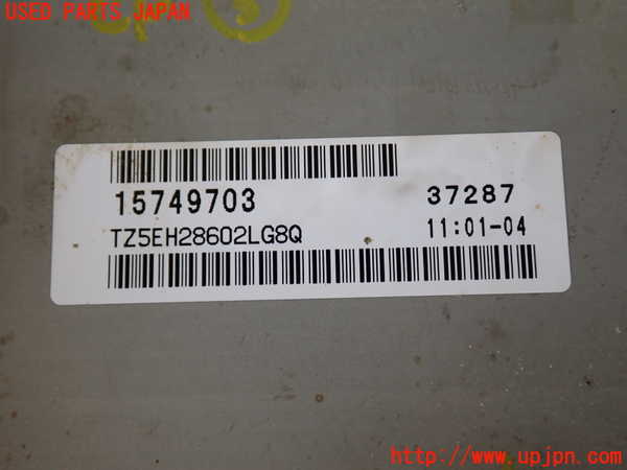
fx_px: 688
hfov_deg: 49.0
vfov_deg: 37.7
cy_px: 235
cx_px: 314
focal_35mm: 38
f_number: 2.7
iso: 160
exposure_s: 1/80
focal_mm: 6.83
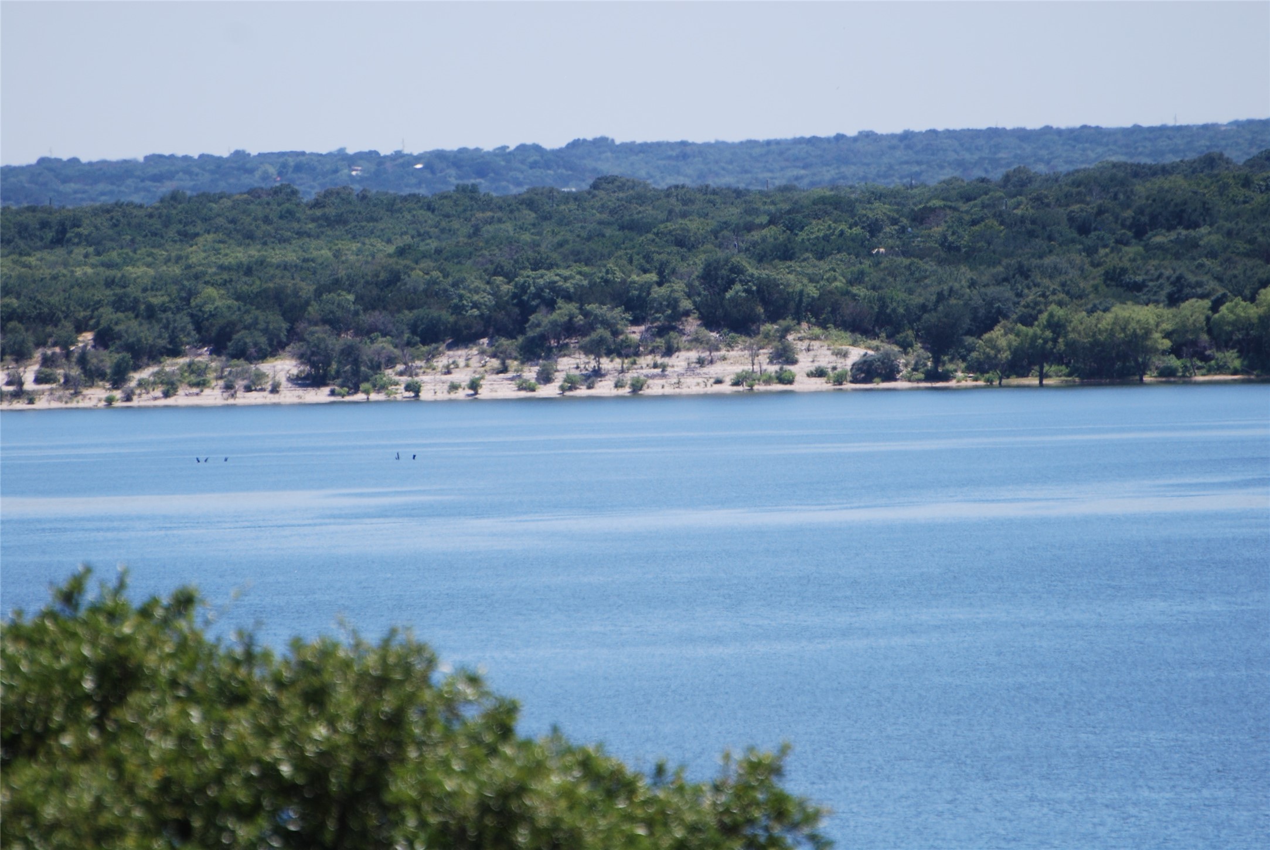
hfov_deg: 4.6
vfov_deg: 3.1
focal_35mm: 450
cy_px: 425
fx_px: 15892
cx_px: 635
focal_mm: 300
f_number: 5.6
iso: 200
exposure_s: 1/800
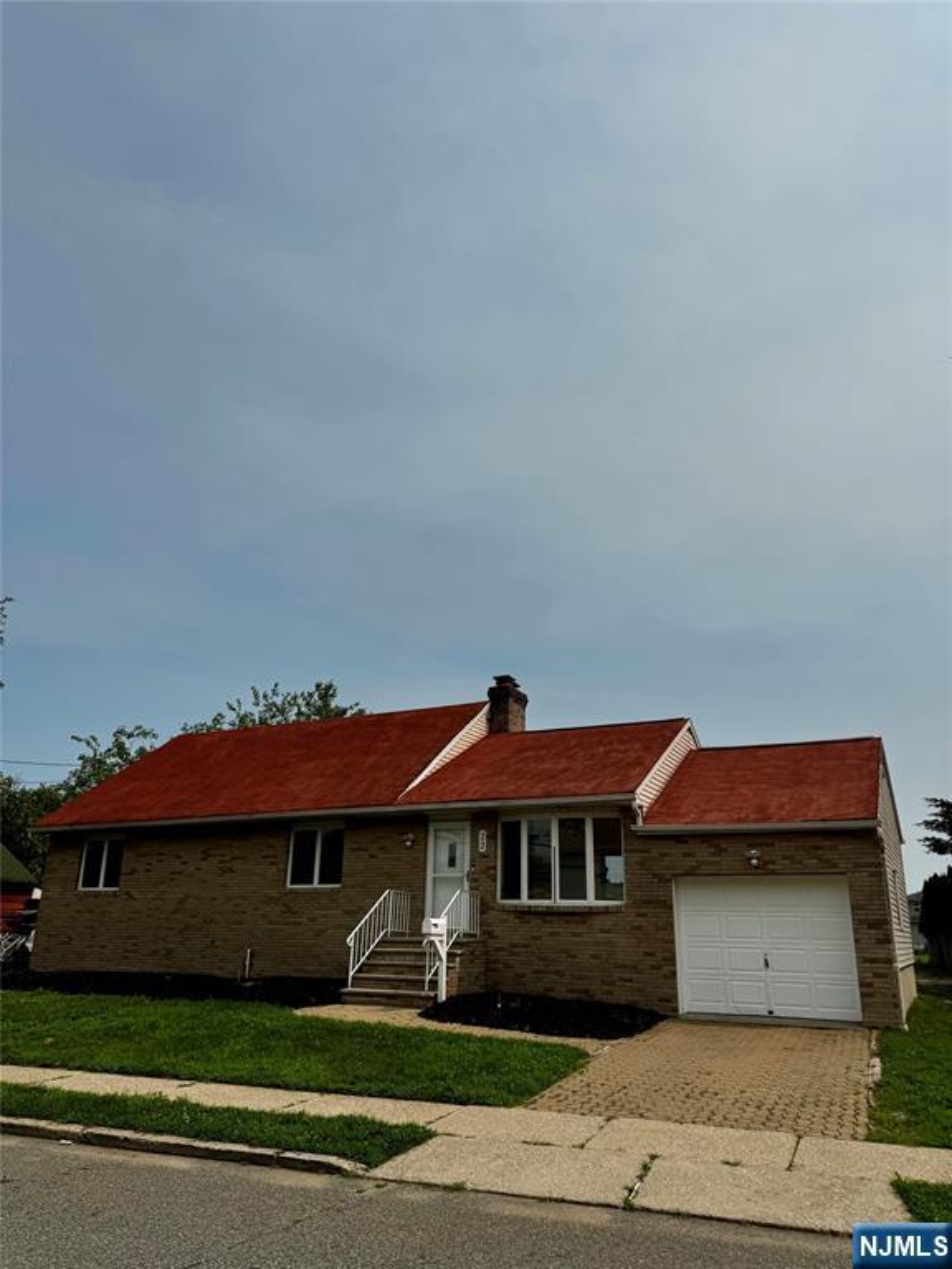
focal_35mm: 24
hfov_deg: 56.8
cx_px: 476
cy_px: 634
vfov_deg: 71.6
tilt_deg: +17.9
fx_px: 880
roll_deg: -0.7
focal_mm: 6.76
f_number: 1.78
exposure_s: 1/12346
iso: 80
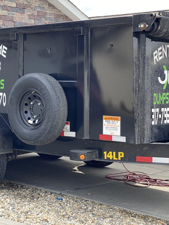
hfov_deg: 17.6
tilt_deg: -2.1
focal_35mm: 83
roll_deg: -1.4
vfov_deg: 23.5
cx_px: 26
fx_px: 540
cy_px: 93
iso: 20
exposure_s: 1/331
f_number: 2
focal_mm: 6
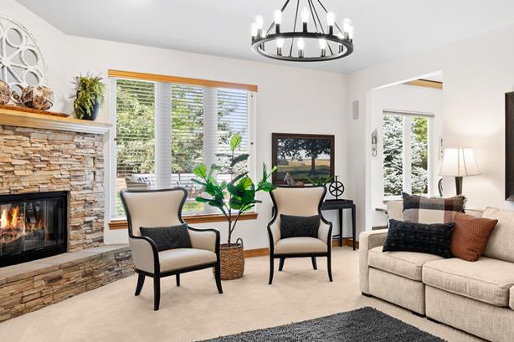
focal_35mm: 30
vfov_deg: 43.6
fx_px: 428
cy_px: 169
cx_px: 354
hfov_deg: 60.1
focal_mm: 18
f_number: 8
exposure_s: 1/1.67
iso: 100
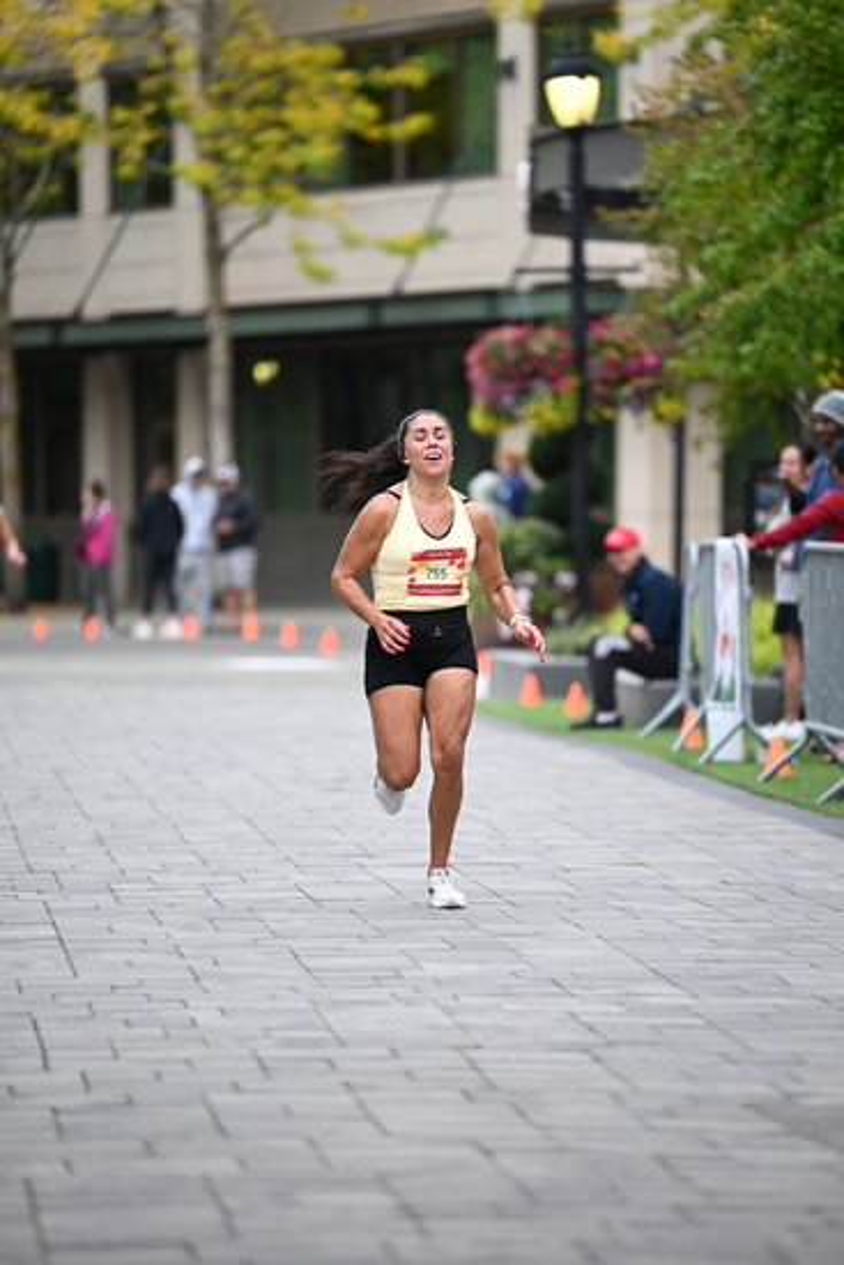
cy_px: 632
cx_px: 422
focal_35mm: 200
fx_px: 7028
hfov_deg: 6.9
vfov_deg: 10.3
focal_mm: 200
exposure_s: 1/1600
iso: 1000
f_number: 2.8
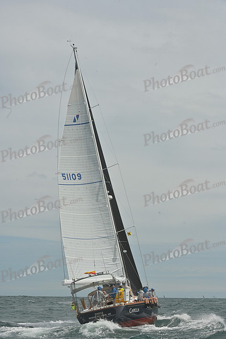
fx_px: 659
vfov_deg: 28.8
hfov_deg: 19.5
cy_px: 170
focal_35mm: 70
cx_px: 113
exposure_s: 1/1250
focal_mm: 70
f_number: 14
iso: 320
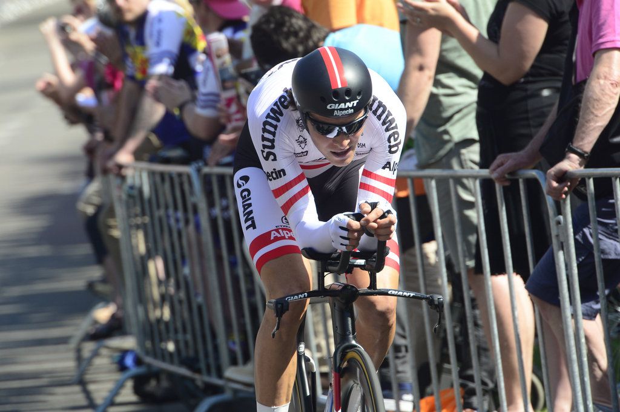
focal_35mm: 400
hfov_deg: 5.2
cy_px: 206
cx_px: 310
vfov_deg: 3.4
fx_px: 6883
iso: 800
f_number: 9
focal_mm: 400
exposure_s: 1/800
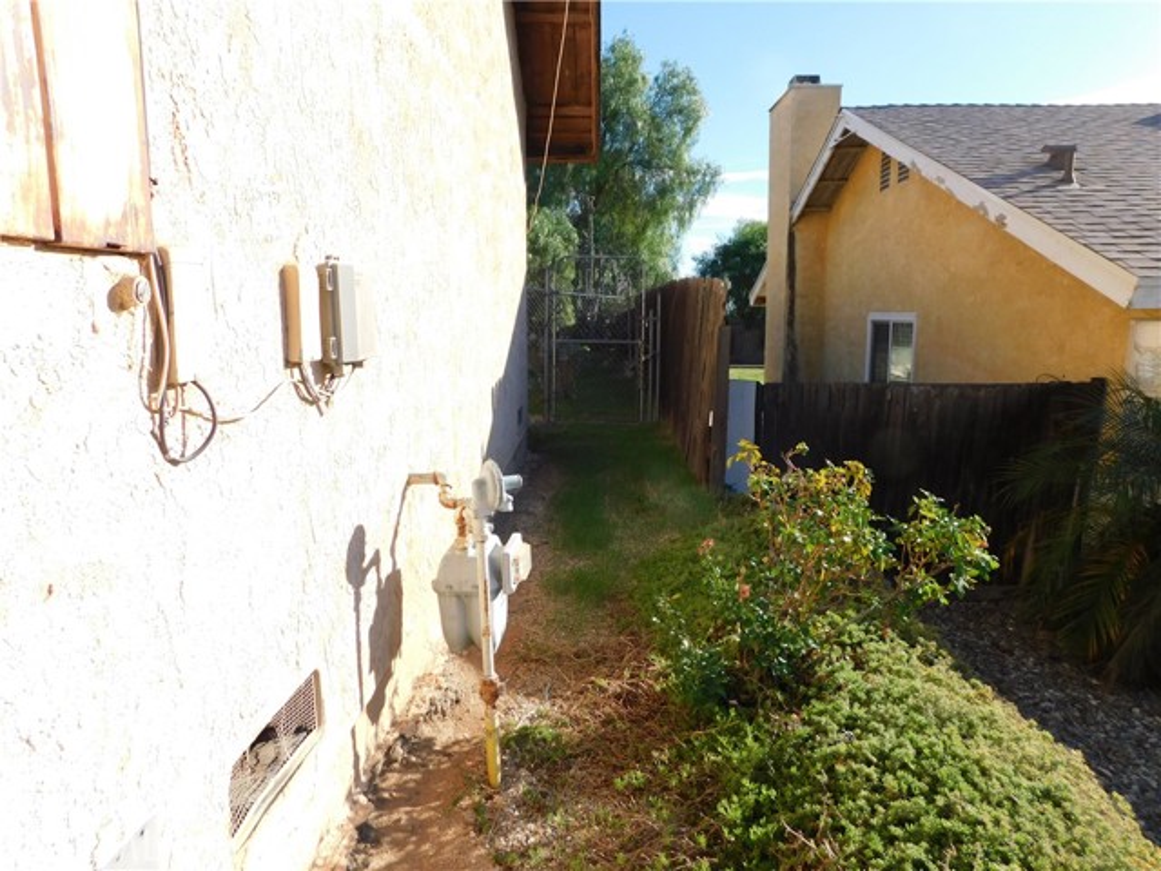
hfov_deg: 73.9
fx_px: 771
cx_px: 580
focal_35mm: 23
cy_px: 436
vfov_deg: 58.9
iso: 125
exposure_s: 1/800
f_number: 3
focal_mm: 4
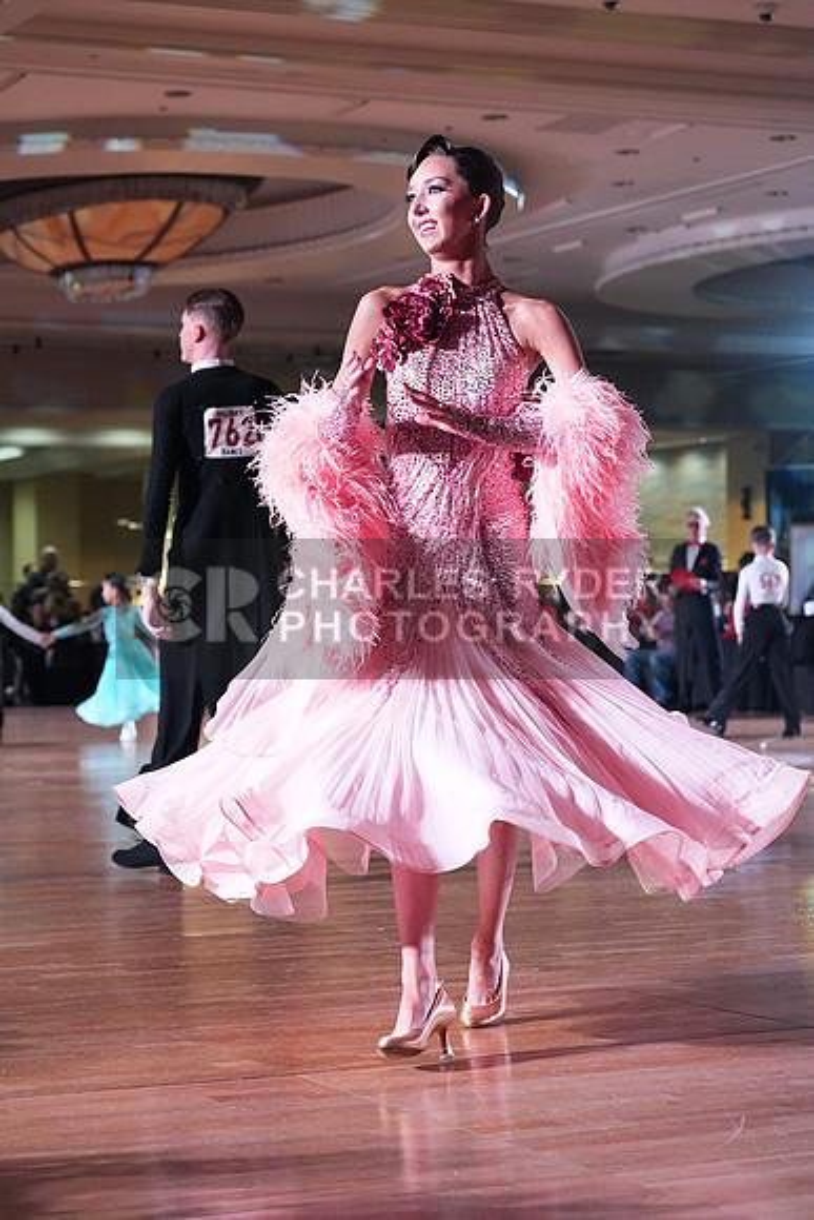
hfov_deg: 16.9
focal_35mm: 81
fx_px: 2745
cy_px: 610
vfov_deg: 25.1
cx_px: 407
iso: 8000
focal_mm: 81
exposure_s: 1/400
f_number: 5
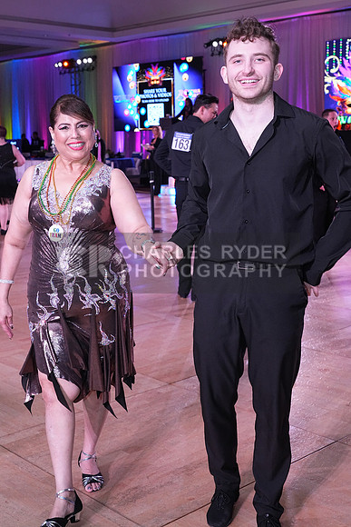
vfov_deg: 41.9
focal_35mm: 47
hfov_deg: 28.7
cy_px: 264
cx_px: 176
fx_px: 687
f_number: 8
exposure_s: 1/250
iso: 3200
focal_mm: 47
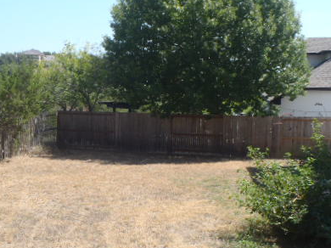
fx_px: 440
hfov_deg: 40.9
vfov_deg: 31.5
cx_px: 121
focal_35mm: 46
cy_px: 138
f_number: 3.9
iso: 80
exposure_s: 1/320
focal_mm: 5
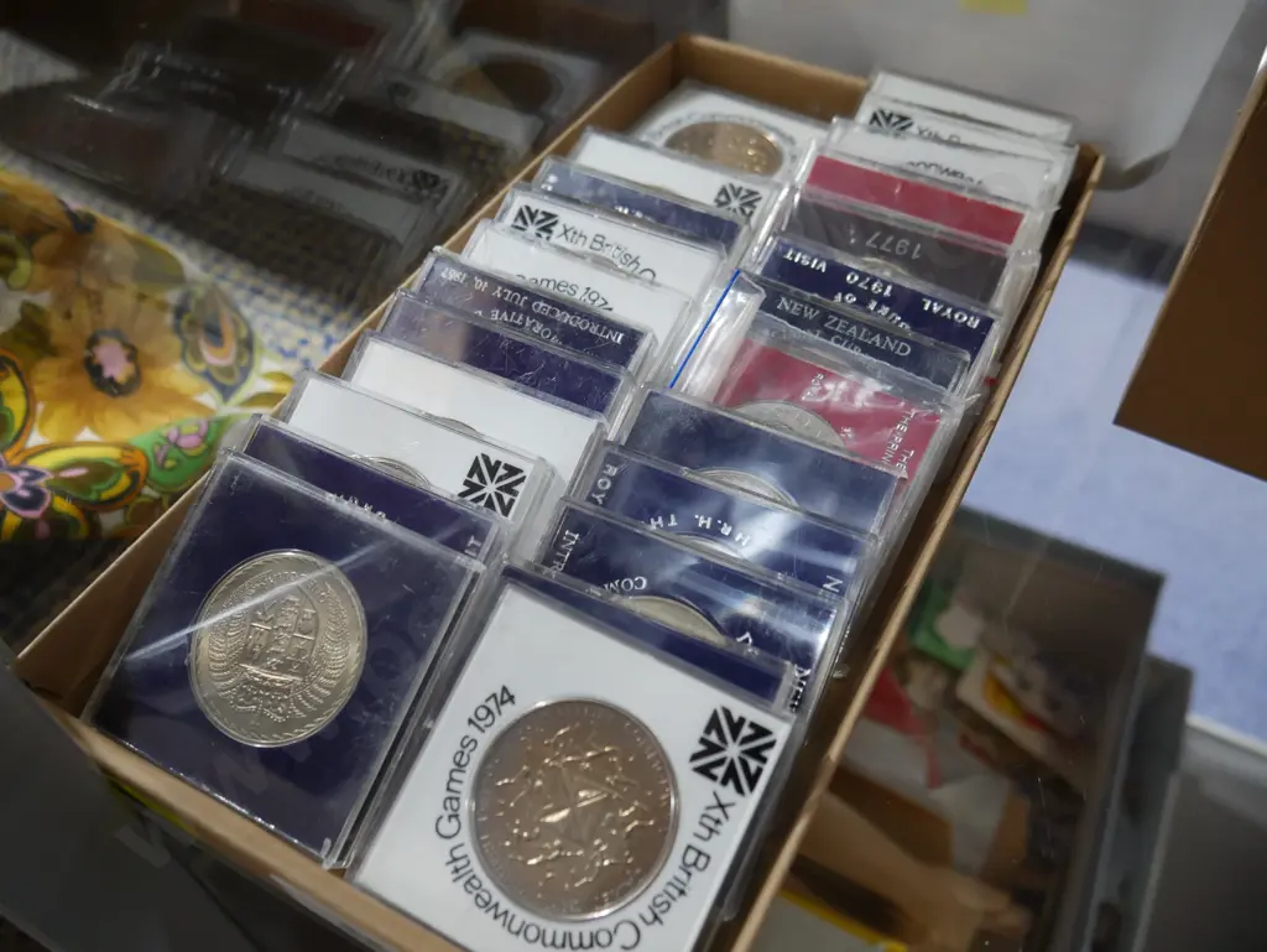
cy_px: 476
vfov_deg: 49.8
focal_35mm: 28
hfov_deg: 63.4
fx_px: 1025
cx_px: 634
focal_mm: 14
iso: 640
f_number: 3.5
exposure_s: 1/60
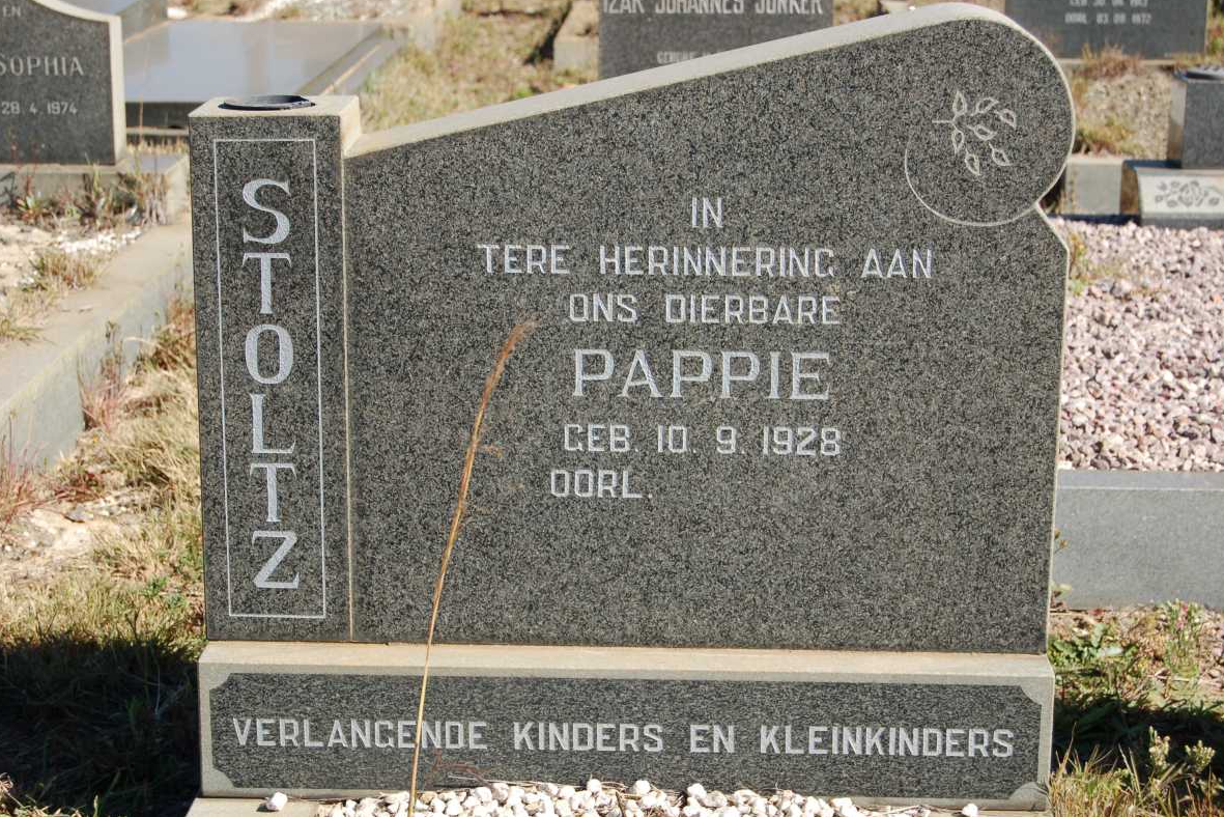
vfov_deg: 19.5
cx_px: 616
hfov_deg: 28.8
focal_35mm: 70
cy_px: 406
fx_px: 2380
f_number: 6.3
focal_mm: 46
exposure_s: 1/250
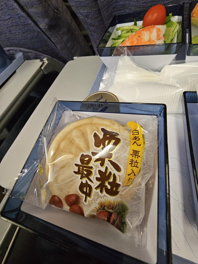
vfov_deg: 106.2
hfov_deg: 89.9
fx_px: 99
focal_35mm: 13
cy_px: 132
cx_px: 99
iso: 800
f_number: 2.2
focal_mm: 2.2
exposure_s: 1/26
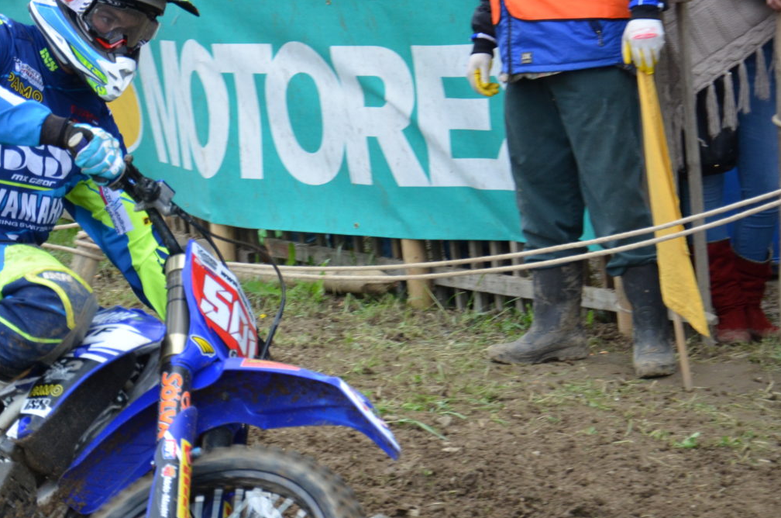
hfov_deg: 12.3
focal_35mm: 167
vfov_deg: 8.2
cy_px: 345
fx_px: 3616
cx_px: 302
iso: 800
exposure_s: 1/1000
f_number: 5.3
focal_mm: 66
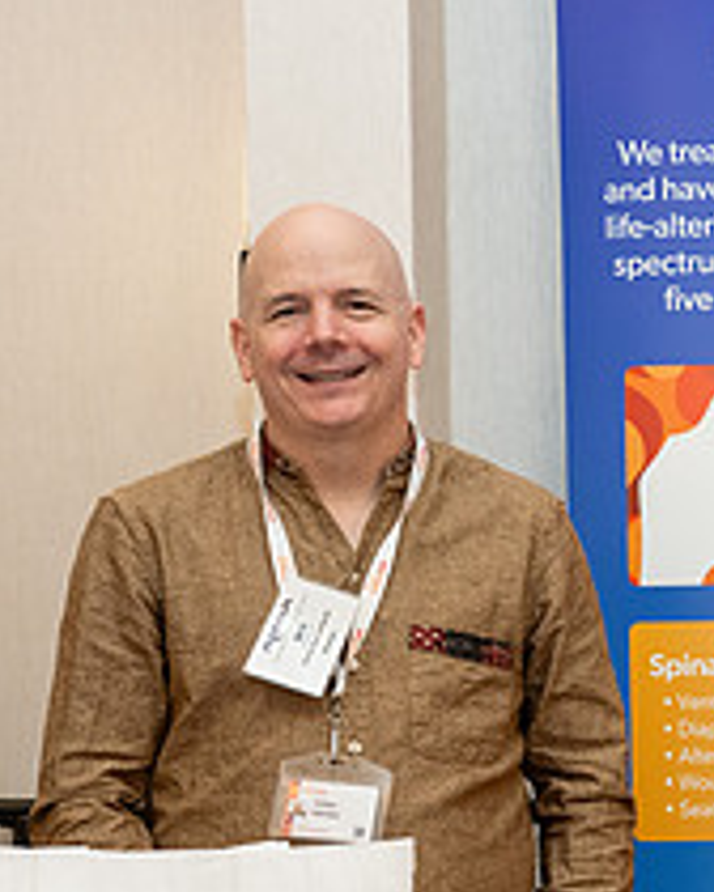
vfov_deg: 17.7
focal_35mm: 108
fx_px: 2853
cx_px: 972
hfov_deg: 13.6
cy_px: 637
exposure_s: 1/320
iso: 2000
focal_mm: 35
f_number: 4
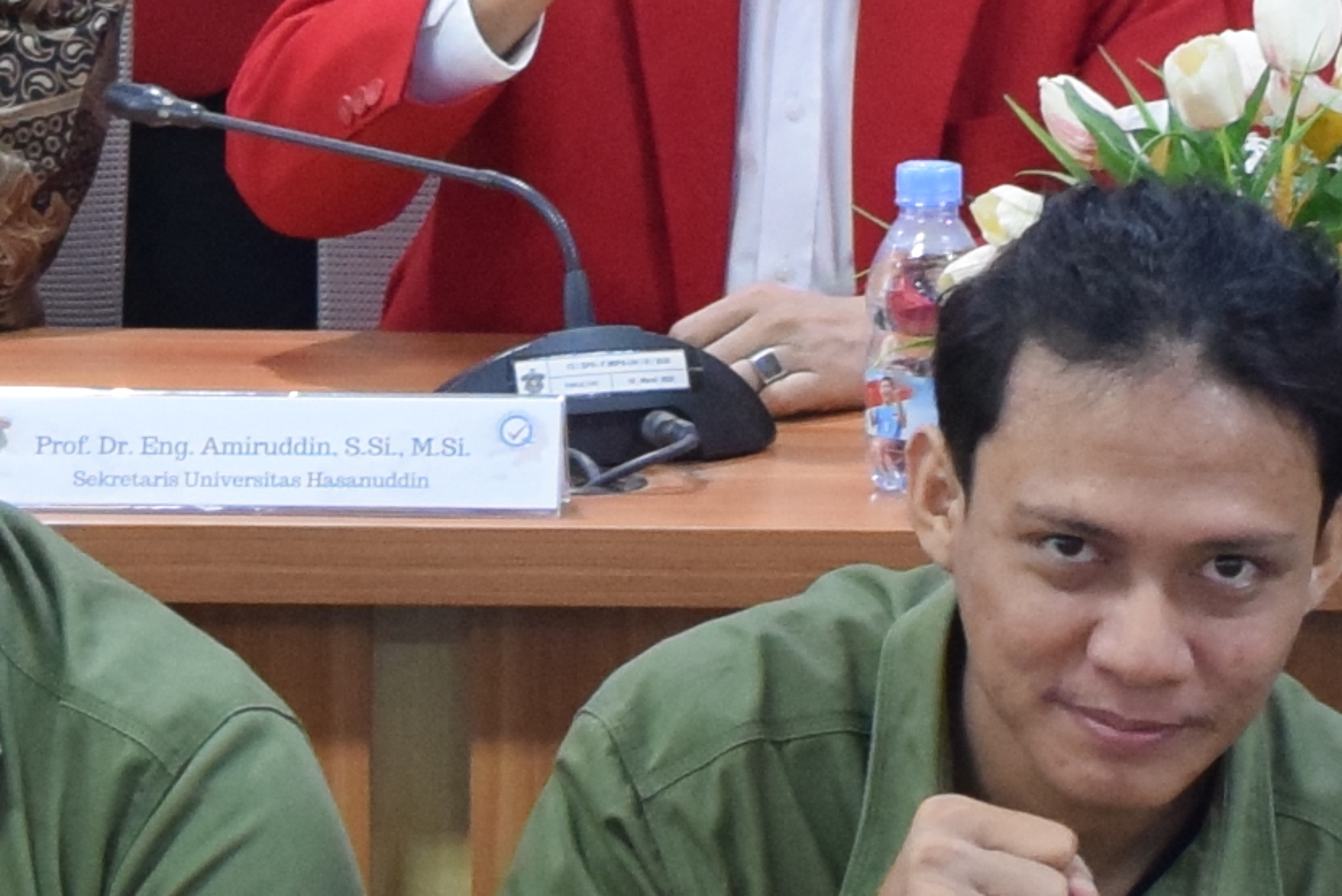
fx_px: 8487
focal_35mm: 228
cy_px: -306
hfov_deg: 9.0
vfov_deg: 6.0
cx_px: 757
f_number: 4
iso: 1100
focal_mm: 21
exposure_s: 1/30
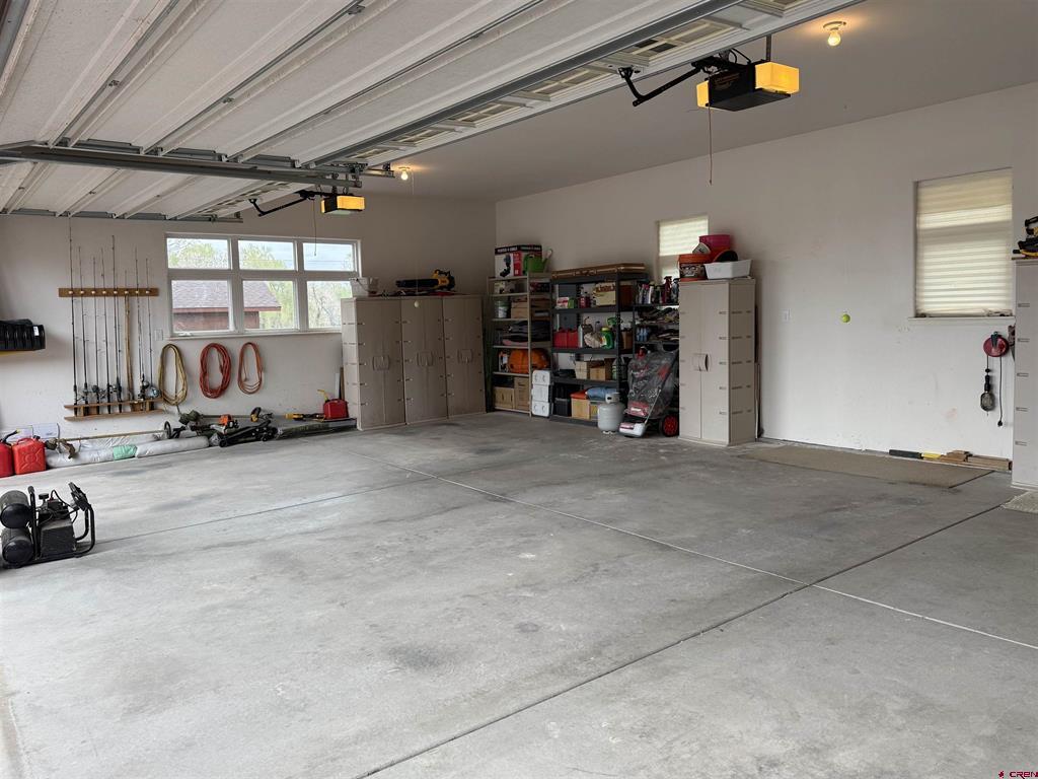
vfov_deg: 56.8
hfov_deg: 71.6
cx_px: 519
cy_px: 390
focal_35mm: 24
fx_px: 720
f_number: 1.78
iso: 100
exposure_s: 1/401
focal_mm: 6.76
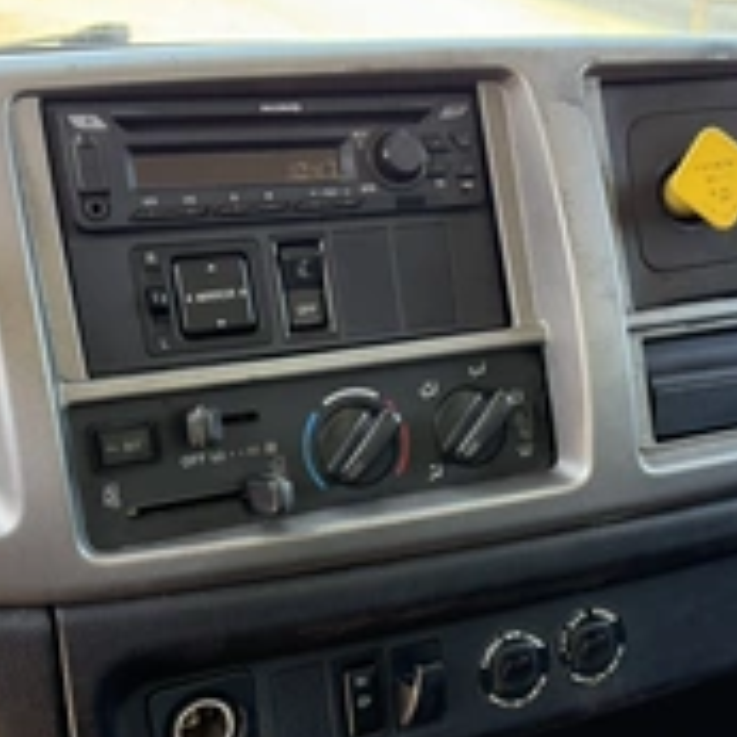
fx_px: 1180
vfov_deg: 34.4
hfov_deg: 34.6
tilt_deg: -25.5
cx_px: 417
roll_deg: -1.4
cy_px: 481
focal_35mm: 49
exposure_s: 1/151
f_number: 1.78
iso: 200
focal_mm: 6.76
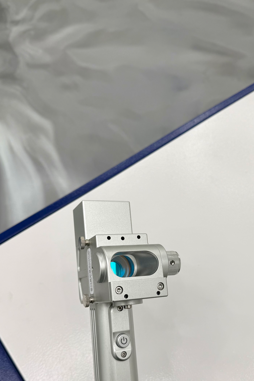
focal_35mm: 34
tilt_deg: -60.5
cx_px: 151
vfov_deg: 54.8
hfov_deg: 38.7
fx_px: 360
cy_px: 251
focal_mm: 6.76
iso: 80
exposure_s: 1/521
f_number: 1.78
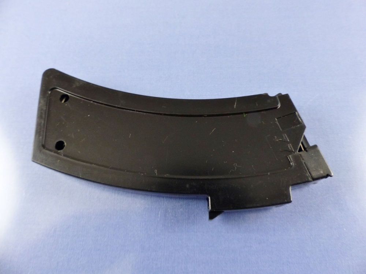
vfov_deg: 54.9
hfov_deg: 69.4
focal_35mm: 25
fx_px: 264
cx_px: 183
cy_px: 137
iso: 320
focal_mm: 4.5
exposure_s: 1/60
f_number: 2.8
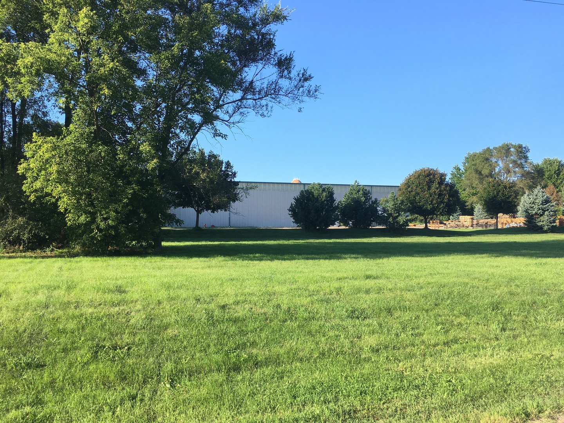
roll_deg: +0.8
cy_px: 212
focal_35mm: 29
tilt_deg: +1.8
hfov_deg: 61.7
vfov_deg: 48.2
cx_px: 282
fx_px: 472
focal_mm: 4.15
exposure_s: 1/746
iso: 25
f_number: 2.2
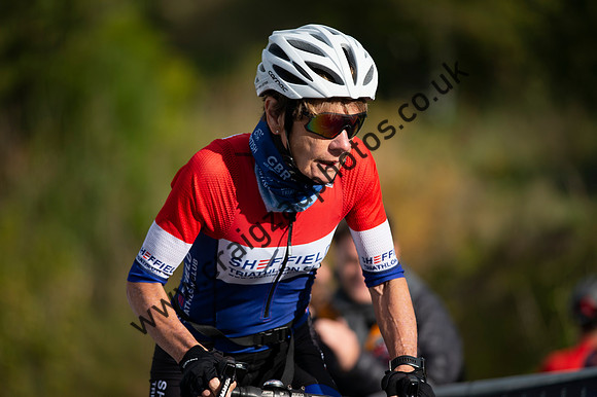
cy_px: 198
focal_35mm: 300
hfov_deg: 6.9
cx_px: 298
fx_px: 4972
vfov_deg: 4.6
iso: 250
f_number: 4.5
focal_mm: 300
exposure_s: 1/2500
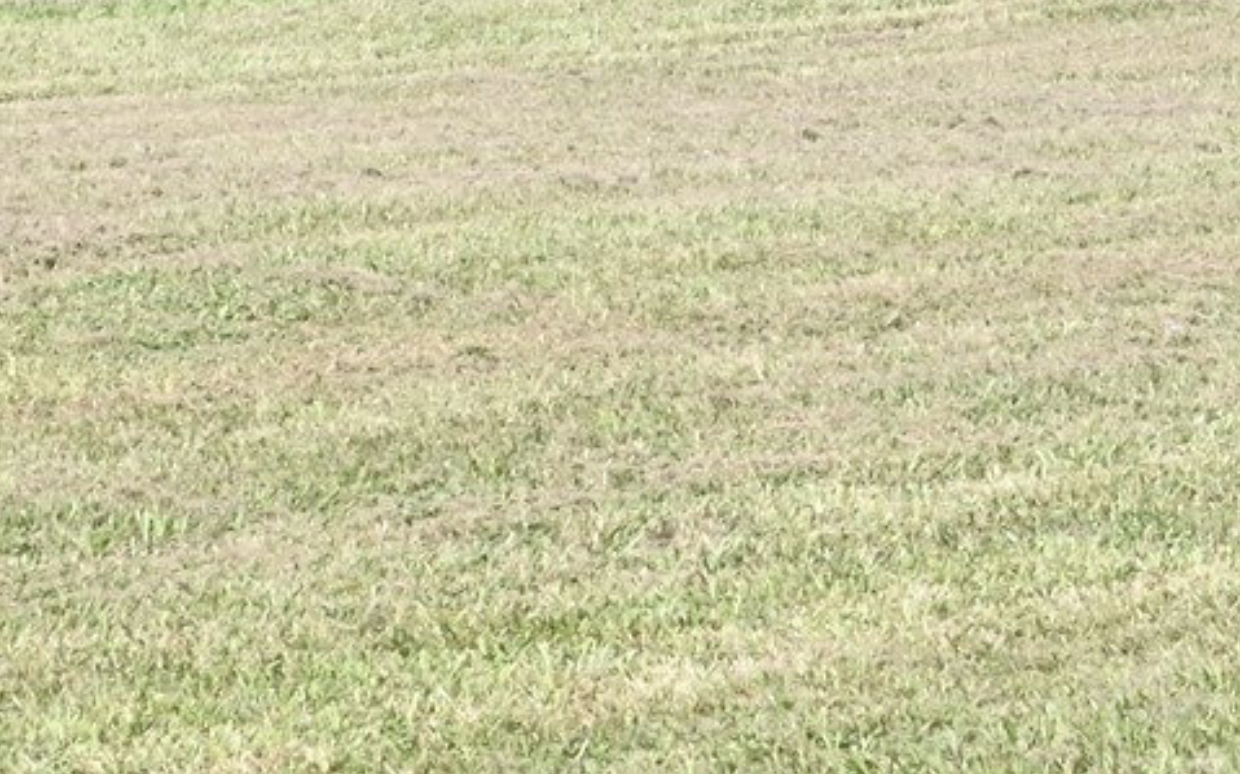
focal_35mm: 231
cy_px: -963
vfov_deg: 5.5
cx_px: 1548
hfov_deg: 9.0
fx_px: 7804
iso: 500
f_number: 29
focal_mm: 50
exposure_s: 1/80
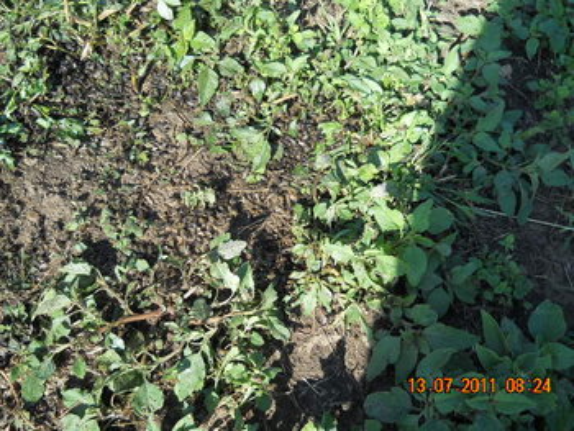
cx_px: 287
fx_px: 680
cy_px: 216
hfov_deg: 45.7
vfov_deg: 35.2
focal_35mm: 41
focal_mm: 6.72
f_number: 3.1
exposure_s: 1/320
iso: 80
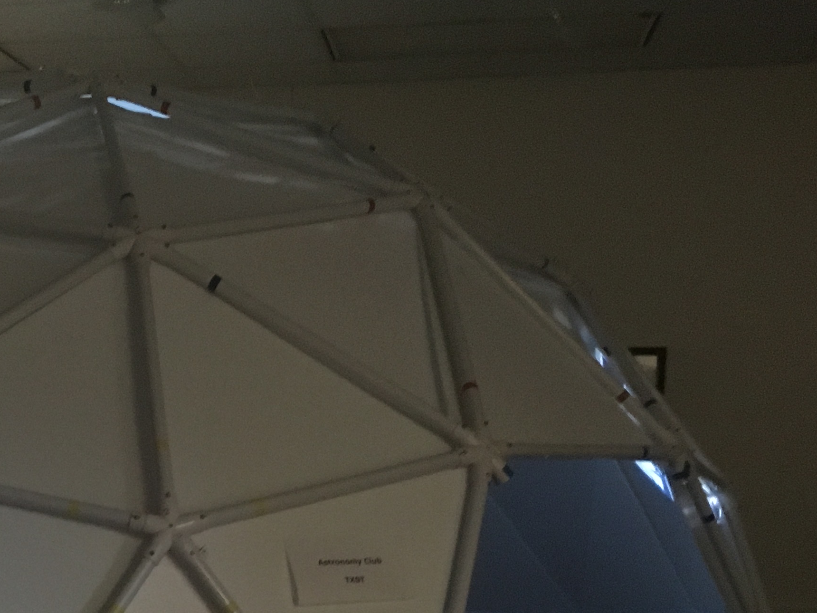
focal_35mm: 68
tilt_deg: -9.5
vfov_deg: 20.8
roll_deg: -0.6
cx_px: 89
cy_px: 629
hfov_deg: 27.6
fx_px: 1605
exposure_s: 1/15
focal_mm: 4.15
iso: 250
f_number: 2.2
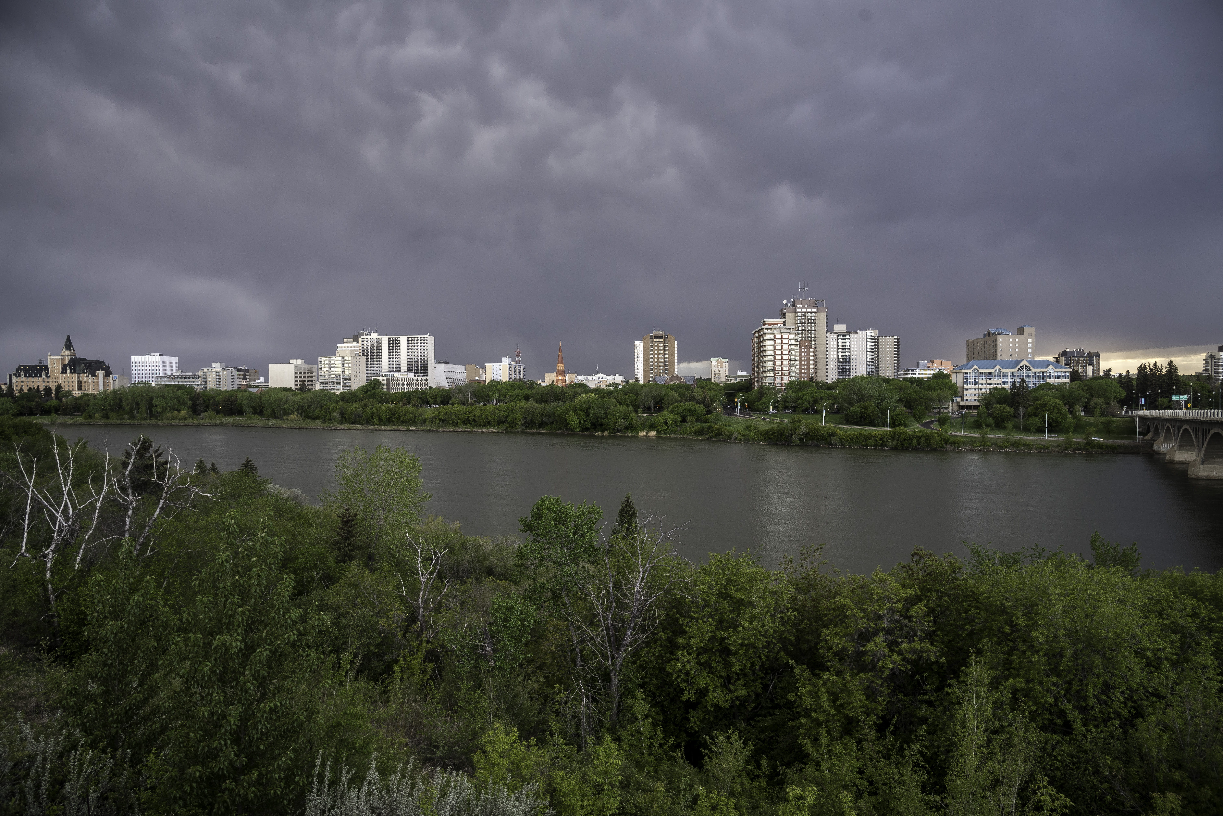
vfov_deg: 53.2
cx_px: 612
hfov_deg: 73.7
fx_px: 816
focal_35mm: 24
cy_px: 408
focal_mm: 24
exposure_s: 1/25
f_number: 7.1
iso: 400
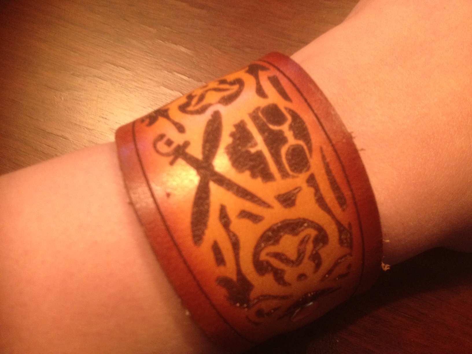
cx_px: 236
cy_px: 177
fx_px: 477
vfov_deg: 40.7
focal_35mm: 35
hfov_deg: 52.6
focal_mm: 4.28
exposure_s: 1/20
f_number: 2.4
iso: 250
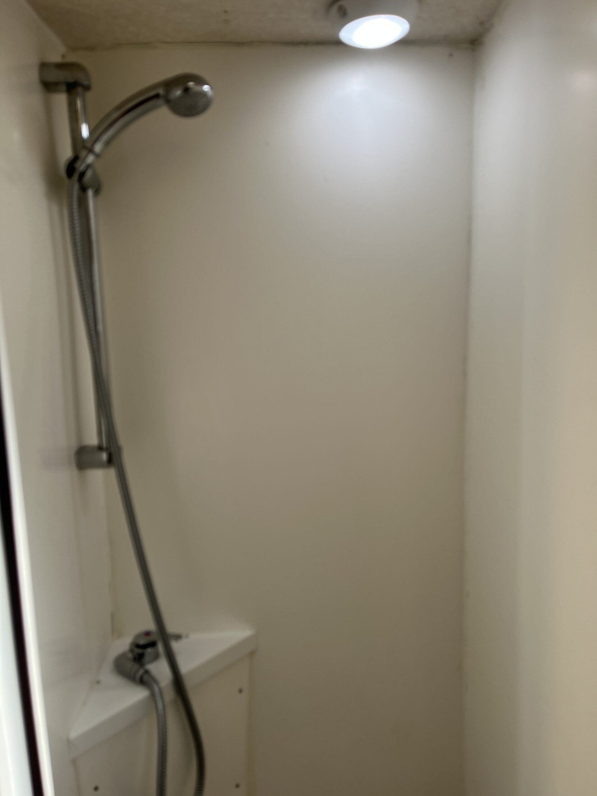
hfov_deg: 53.1
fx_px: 598
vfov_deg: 67.3
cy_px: 398
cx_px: 298
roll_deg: +2.3
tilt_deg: -7.4
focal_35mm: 26
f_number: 1.6
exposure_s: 1/141
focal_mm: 5.1
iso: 32
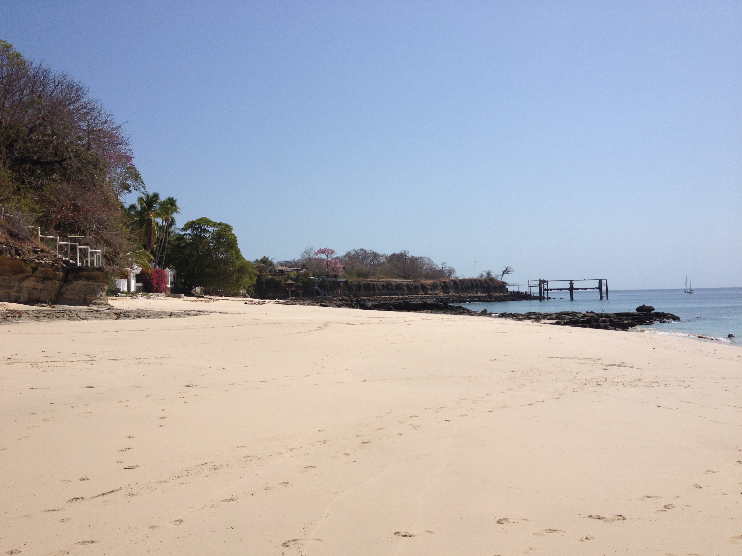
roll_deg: +1.9
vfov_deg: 40.7
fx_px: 750
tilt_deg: -1.8
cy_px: 278
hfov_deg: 52.6
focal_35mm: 35
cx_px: 371
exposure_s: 1/4255
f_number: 2.4
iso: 50
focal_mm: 4.28
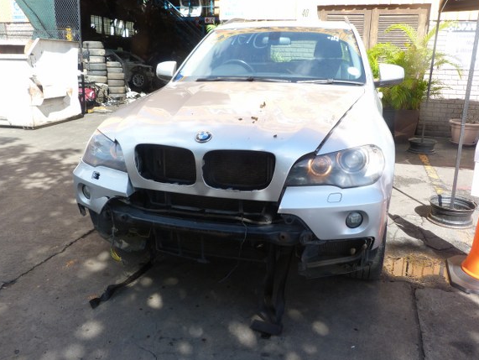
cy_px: 163
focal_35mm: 28
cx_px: 258
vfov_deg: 49.7
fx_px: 388
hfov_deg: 63.3
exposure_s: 1/125
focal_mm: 4.5
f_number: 4
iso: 80
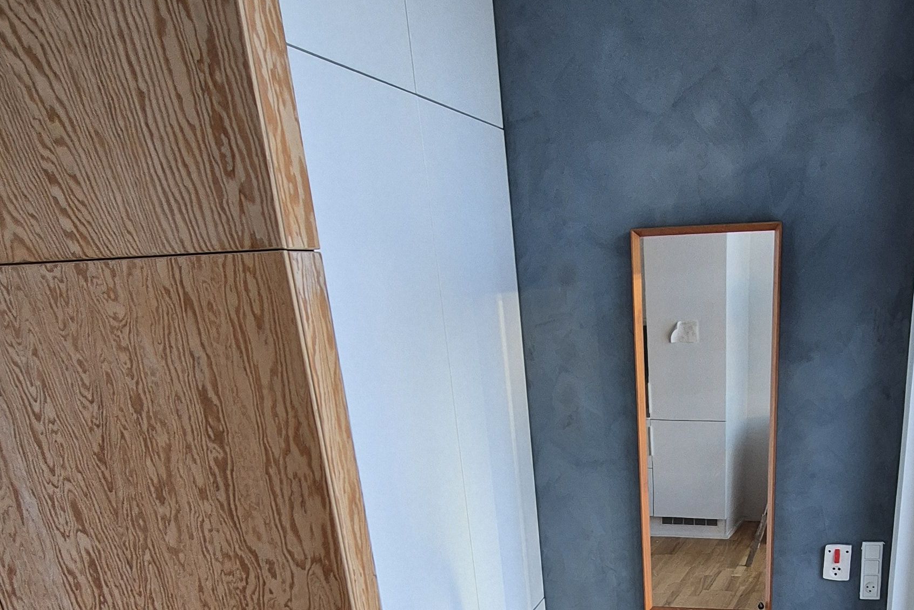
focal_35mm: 32
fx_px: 812
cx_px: 629
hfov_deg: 57.1
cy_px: 688
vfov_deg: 34.7
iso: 80
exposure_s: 1/50
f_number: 2.2
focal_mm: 2.2
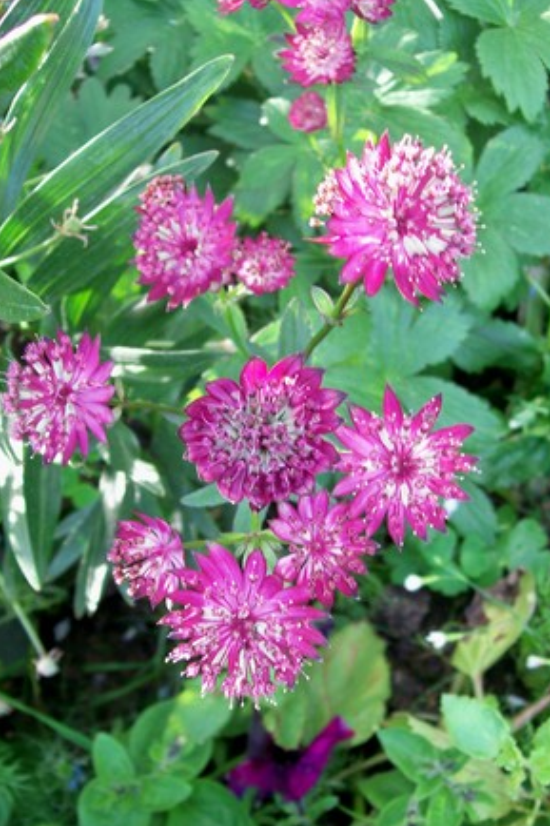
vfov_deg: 50.7
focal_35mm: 38
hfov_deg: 35.0
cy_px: 415
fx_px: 871
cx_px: 276
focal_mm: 6
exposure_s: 1/32
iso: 86
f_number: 2.7
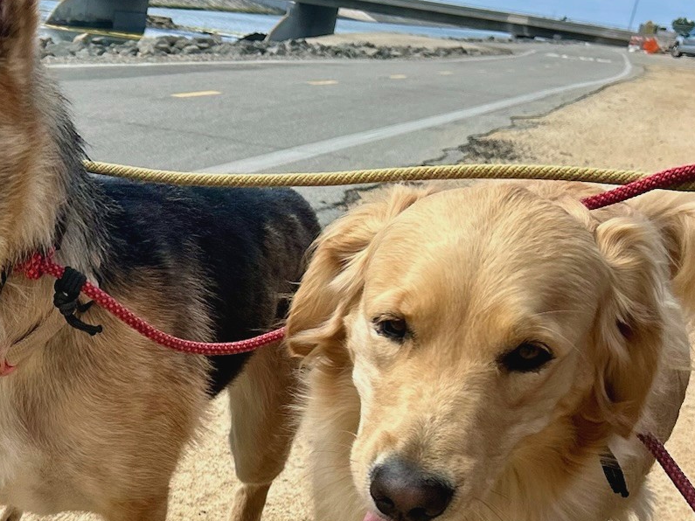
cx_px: -85
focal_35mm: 67
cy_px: 440
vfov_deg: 21.6
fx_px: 1345
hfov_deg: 26.5
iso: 50
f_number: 1.5
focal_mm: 5.7
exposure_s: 1/2513
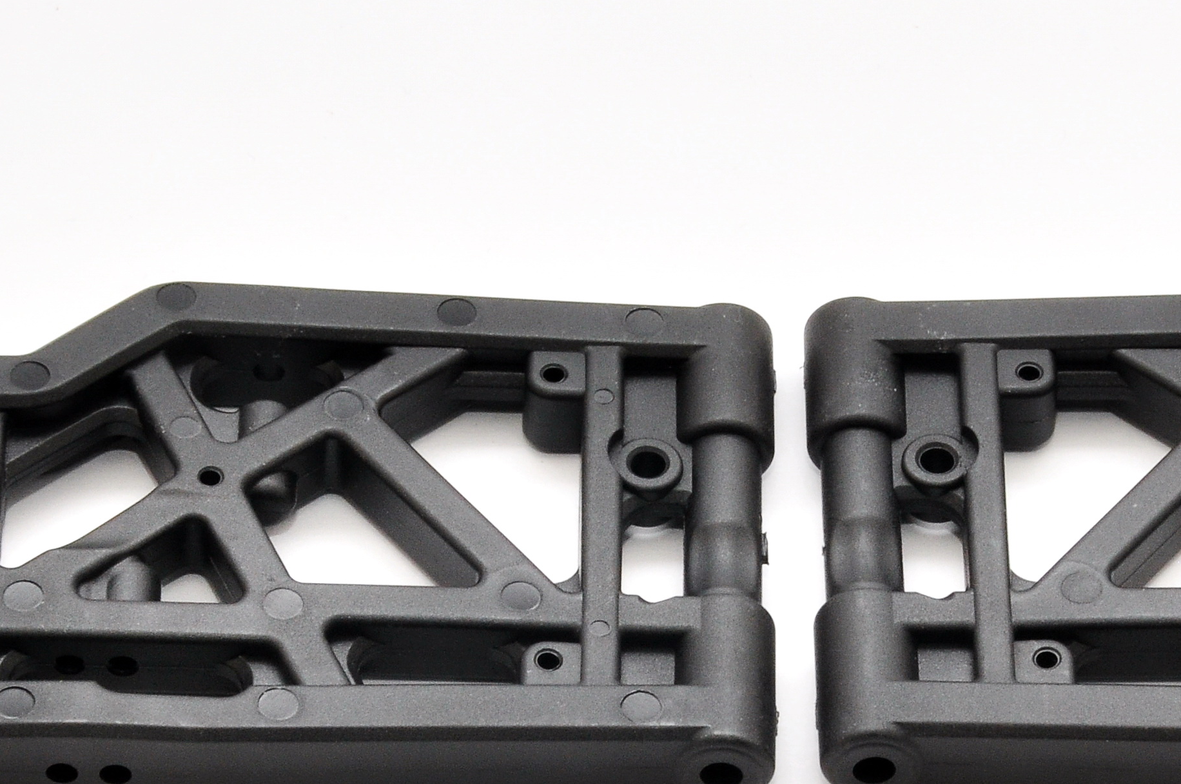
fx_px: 7477
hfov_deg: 9.0
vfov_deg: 6.0
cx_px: 790
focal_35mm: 228
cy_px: 533
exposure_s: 1/60
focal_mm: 65
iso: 400
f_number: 22
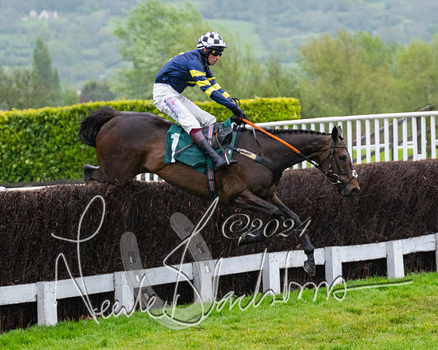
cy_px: 202
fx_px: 3031
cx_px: 235
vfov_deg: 6.6
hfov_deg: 8.3
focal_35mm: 234
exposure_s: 1/1250
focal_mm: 120
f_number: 4
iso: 1000
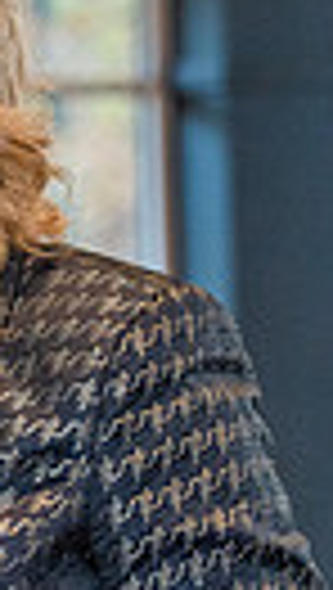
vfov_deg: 6.2
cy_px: 200
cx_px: -406
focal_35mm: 345
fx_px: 5398
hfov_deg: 3.5
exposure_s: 1/200
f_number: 4.5
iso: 1000
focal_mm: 70
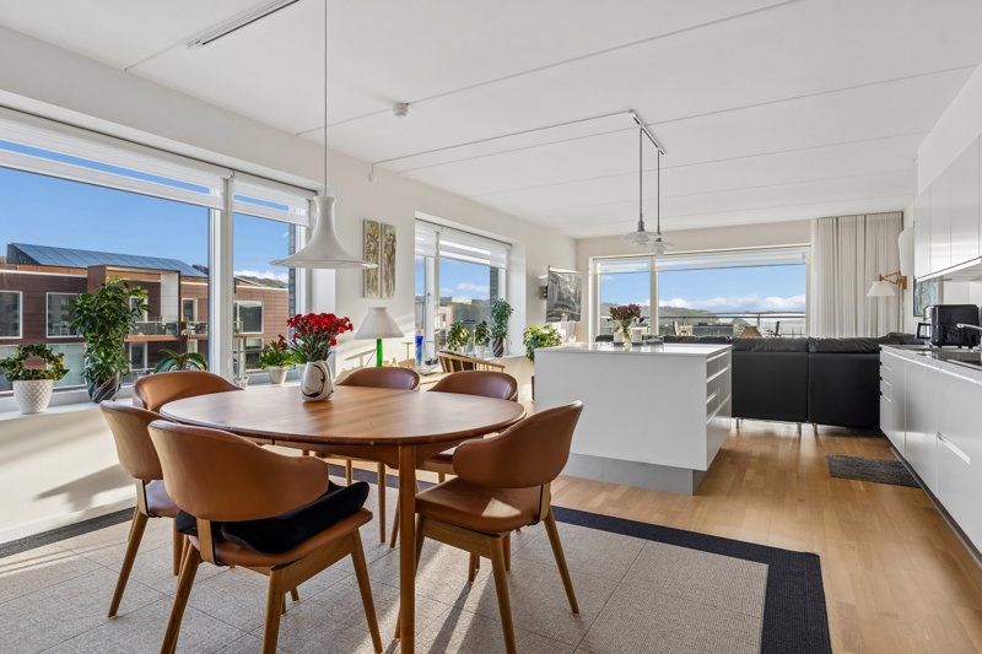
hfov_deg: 85.4
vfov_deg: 63.2
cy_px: 327
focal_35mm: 20
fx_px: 532
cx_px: 491
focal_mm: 19.5
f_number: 8
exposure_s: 1/50
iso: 200
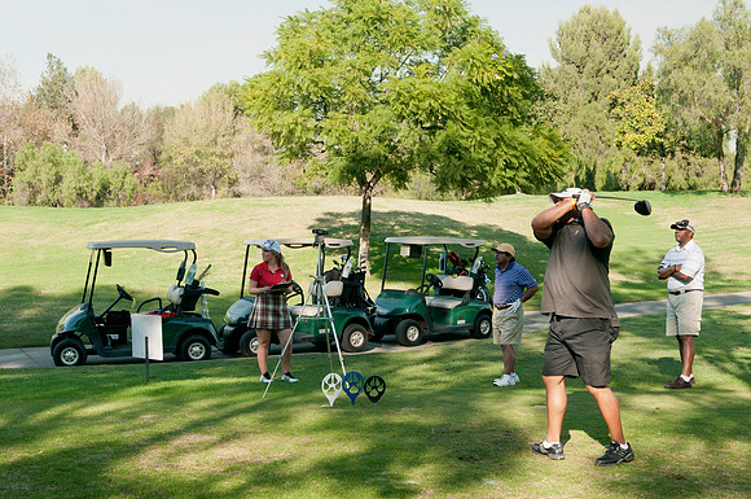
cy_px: 250
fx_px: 1062
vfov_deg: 26.4
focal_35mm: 51
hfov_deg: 38.9
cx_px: 376
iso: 250
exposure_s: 1/160
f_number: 6.3
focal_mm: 34
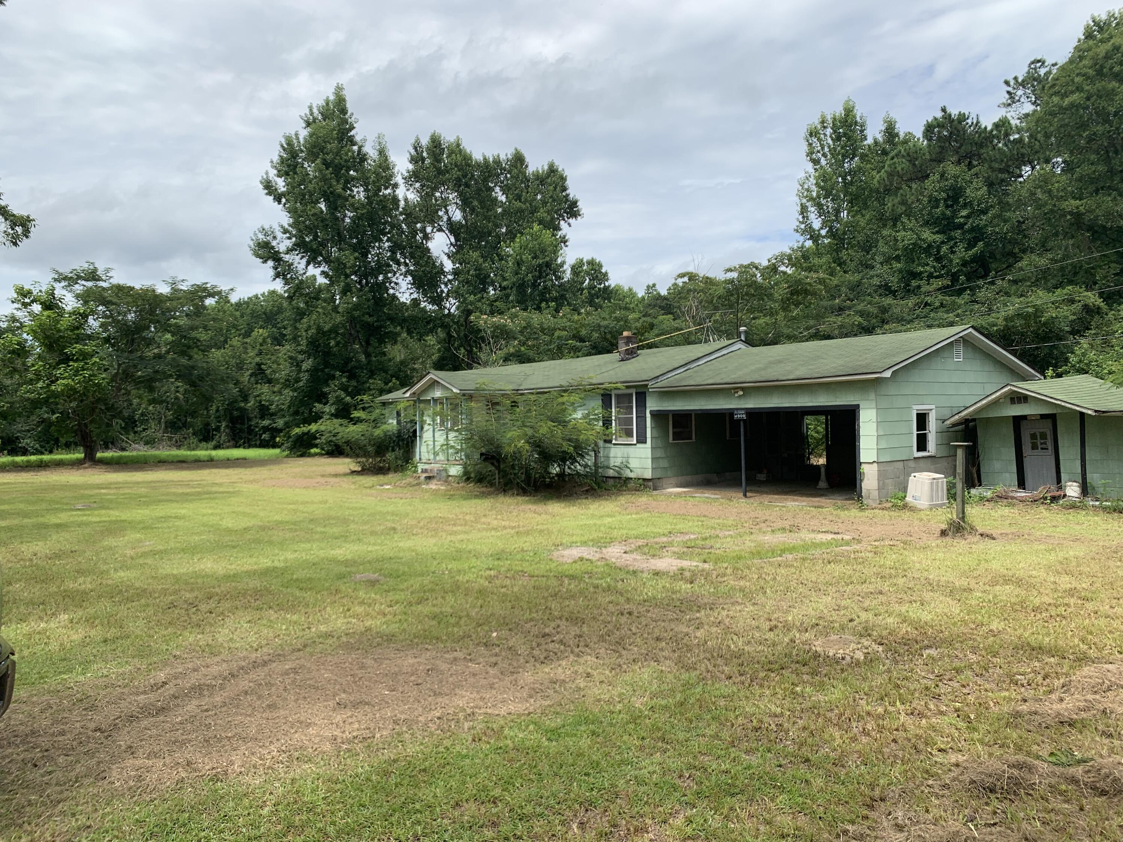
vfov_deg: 53.1
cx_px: 562
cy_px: 421
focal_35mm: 26
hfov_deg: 67.3
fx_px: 843
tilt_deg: +0.4
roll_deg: +1.4
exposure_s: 1/2257
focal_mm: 4.25
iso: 25
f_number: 1.8
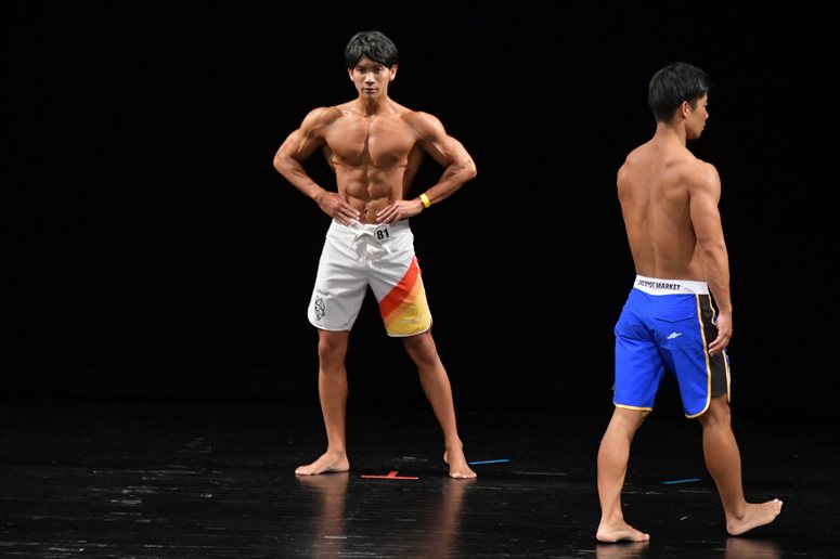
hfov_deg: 6.9
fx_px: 6997
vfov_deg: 4.6
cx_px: 420
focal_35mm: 300
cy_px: 280
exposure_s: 1/400
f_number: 5.6
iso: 3200
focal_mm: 200
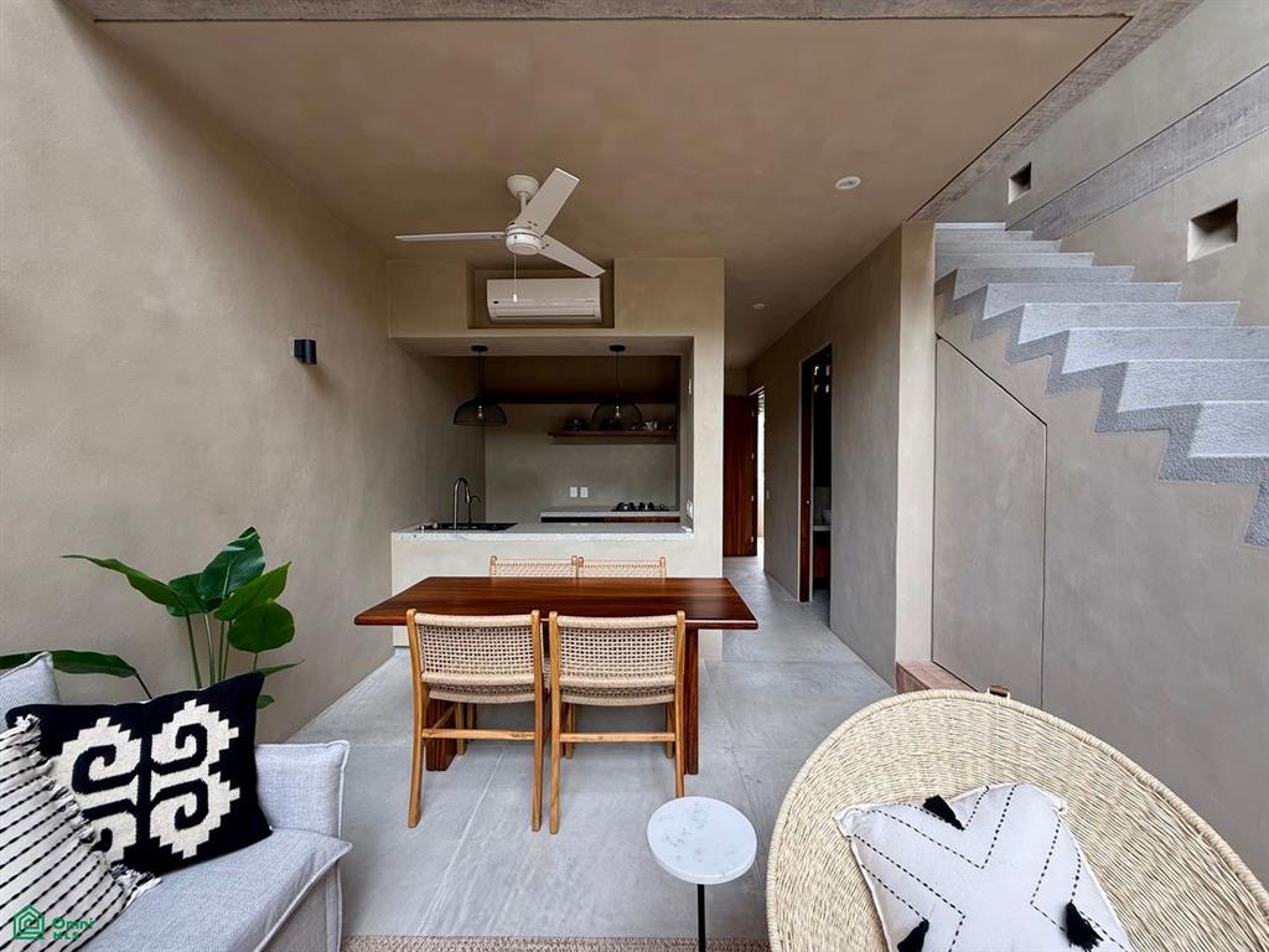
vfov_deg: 85.7
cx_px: 634
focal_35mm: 14
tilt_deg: -1.2
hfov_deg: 102.1
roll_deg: -0.3
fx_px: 513
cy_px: 476
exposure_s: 1/99
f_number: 2.2
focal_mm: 2.22
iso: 64
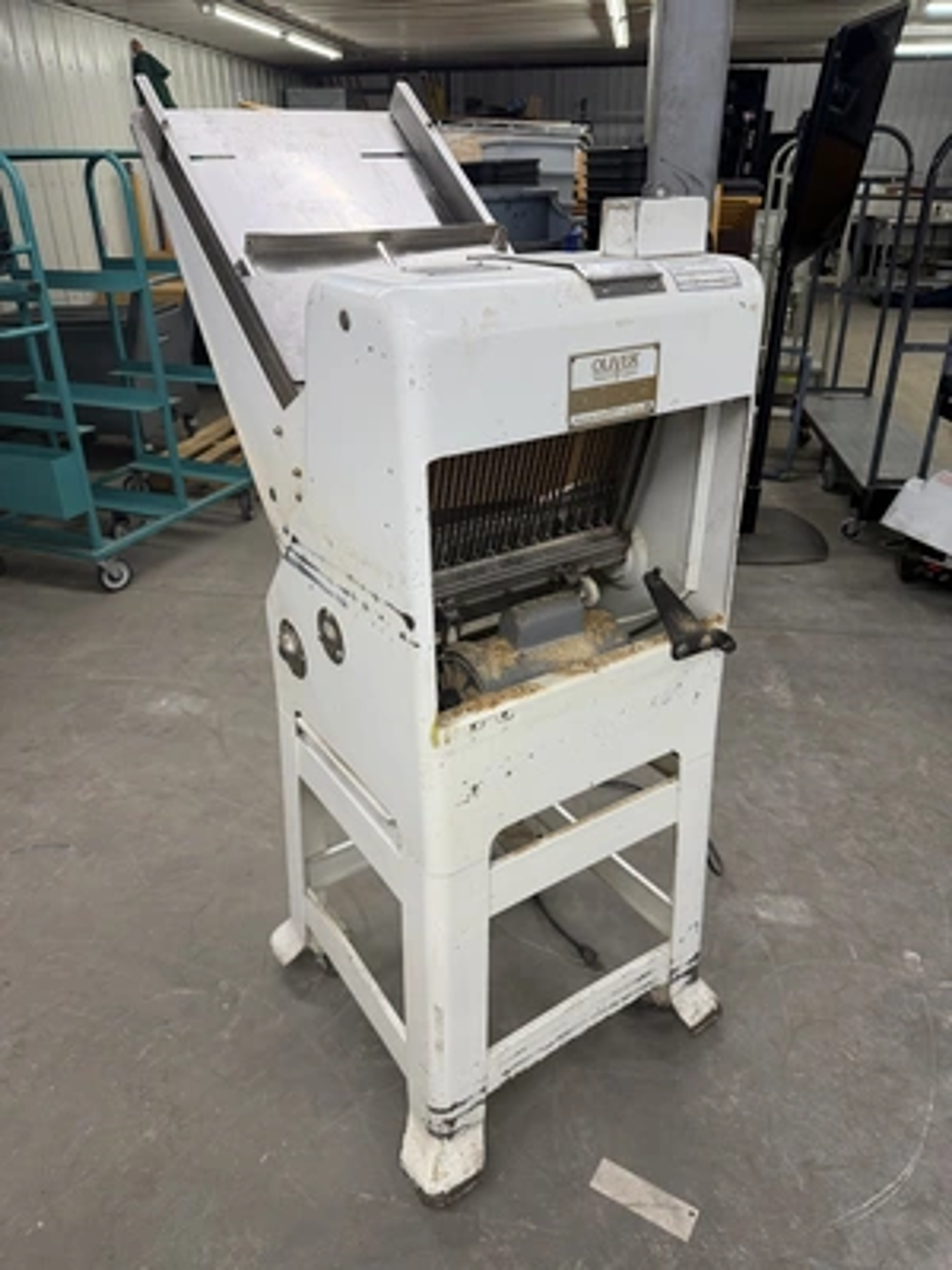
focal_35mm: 24
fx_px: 880
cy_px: 635
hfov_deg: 56.8
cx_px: 476
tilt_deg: -26.9
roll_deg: +0.0
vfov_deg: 71.6
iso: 160
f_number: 1.78
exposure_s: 1/120
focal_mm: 6.76
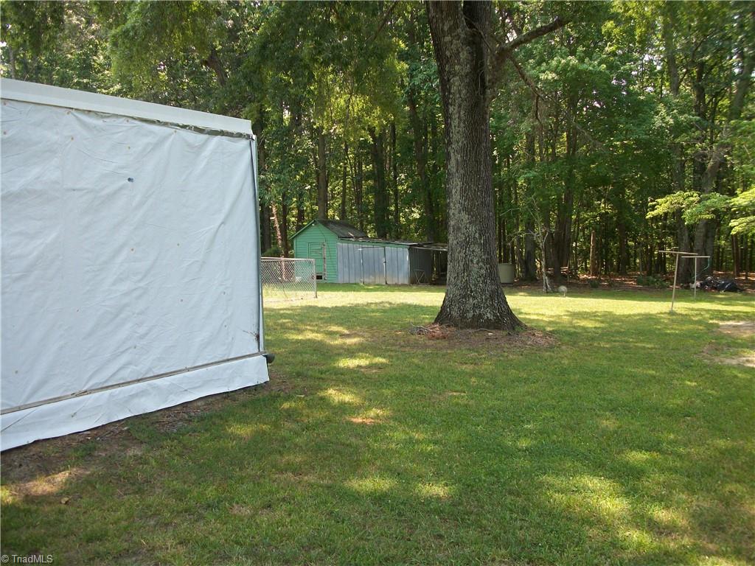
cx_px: 378
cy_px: 283
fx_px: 698
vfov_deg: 44.2
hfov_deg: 56.8
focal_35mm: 32
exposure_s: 1/200
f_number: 2.9
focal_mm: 5.7
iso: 80
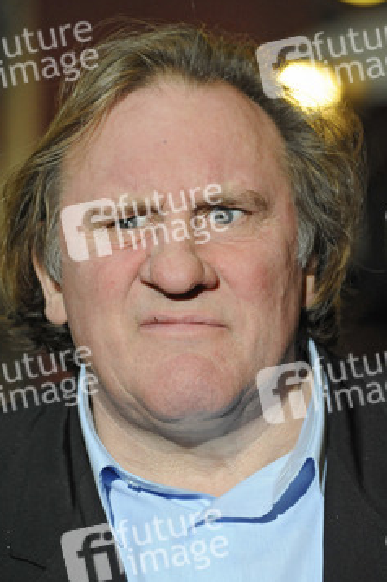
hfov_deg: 7.9
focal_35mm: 173
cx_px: 192
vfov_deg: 11.9
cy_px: 304
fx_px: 2795
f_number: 6.3
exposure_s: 1/160
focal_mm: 155
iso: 4000
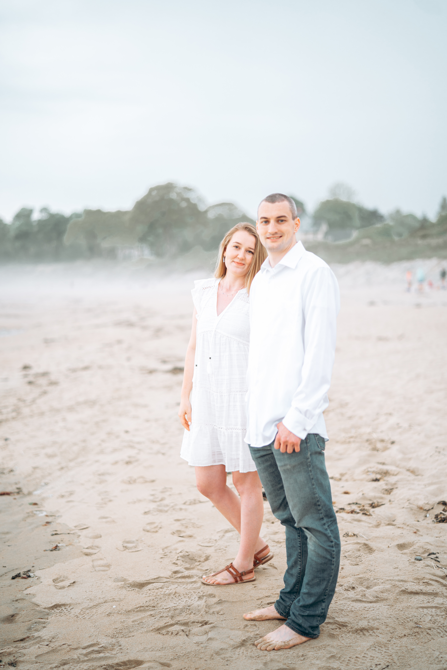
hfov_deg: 27.0
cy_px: 335
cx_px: 224
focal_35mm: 50
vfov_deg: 39.6
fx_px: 931
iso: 100
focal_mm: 50
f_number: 1.4
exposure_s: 1/320
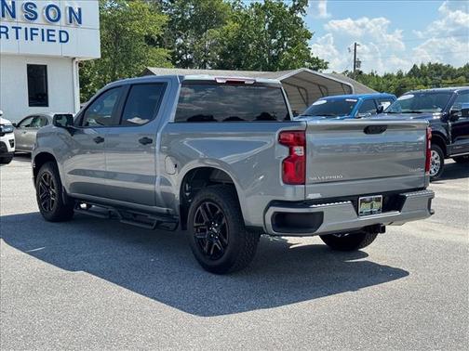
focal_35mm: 48
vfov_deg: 30.3
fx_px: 650
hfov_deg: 39.7
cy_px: 176
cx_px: 234
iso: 64
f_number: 1.78
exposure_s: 1/2252
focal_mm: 6.76
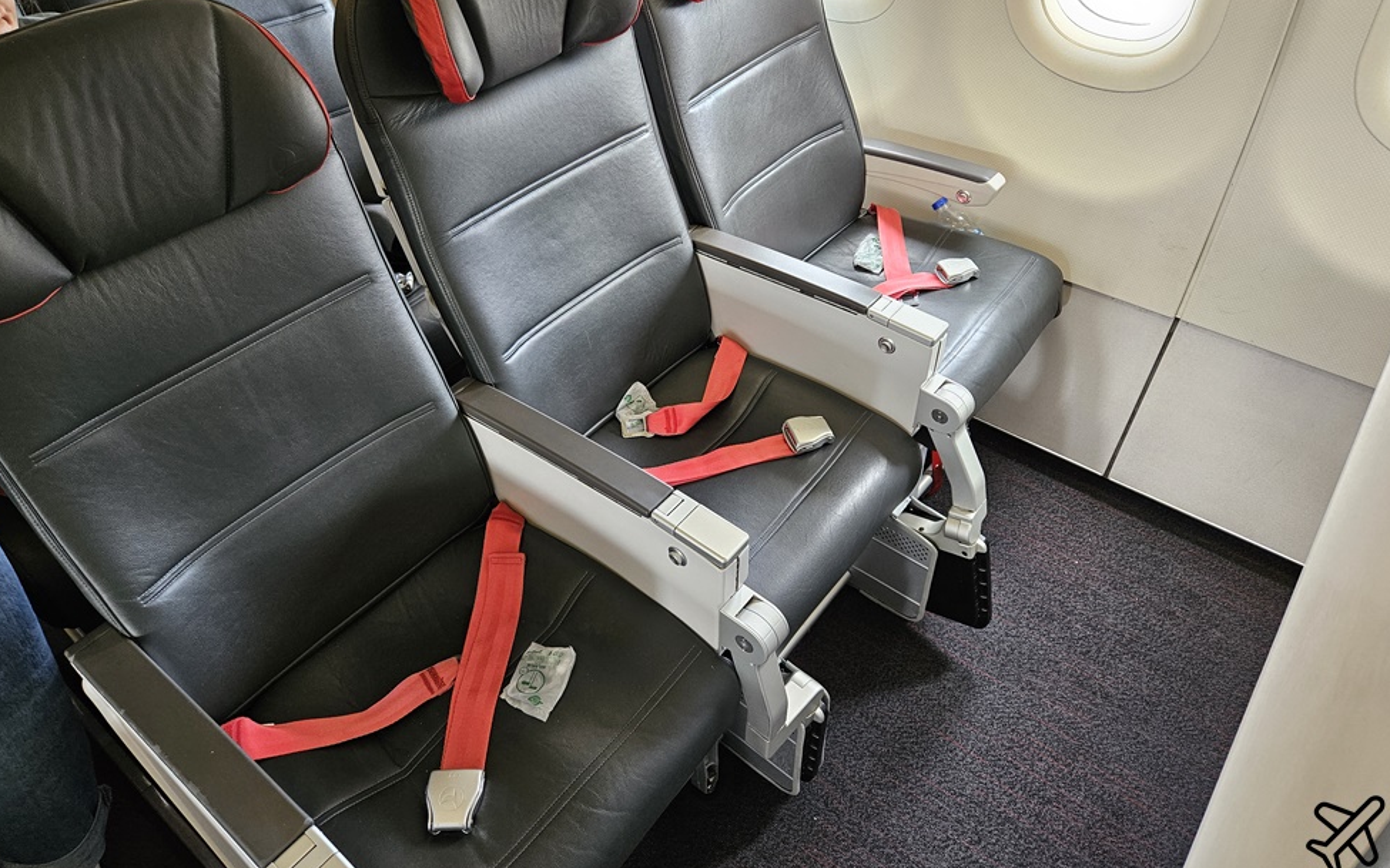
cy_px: 361
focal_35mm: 25
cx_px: 694
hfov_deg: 72.6
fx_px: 947
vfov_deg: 49.0
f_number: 1.8
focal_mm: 5.4
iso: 320
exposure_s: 1/61
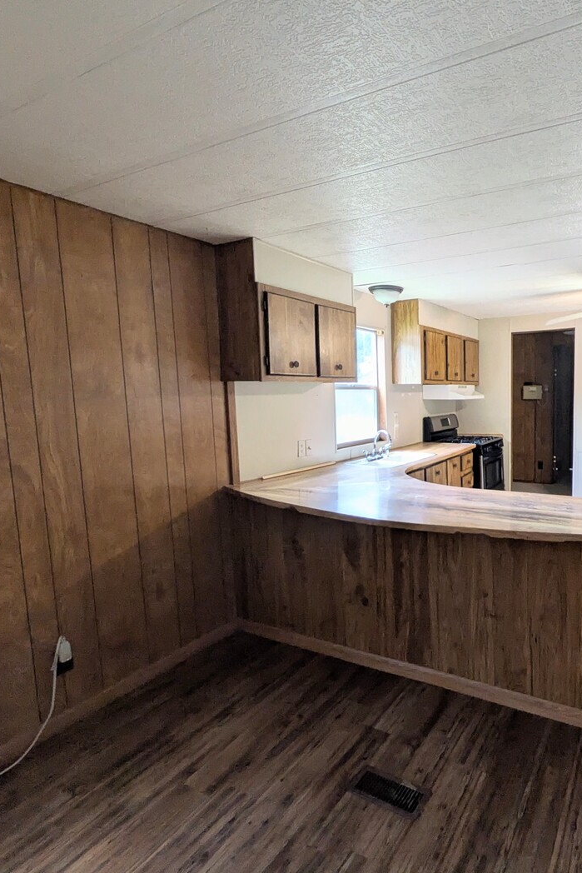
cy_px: 443
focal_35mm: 20
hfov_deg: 58.9
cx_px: 431
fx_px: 485
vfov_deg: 84.0
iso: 211
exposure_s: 1/60
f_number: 2.2
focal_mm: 1.83
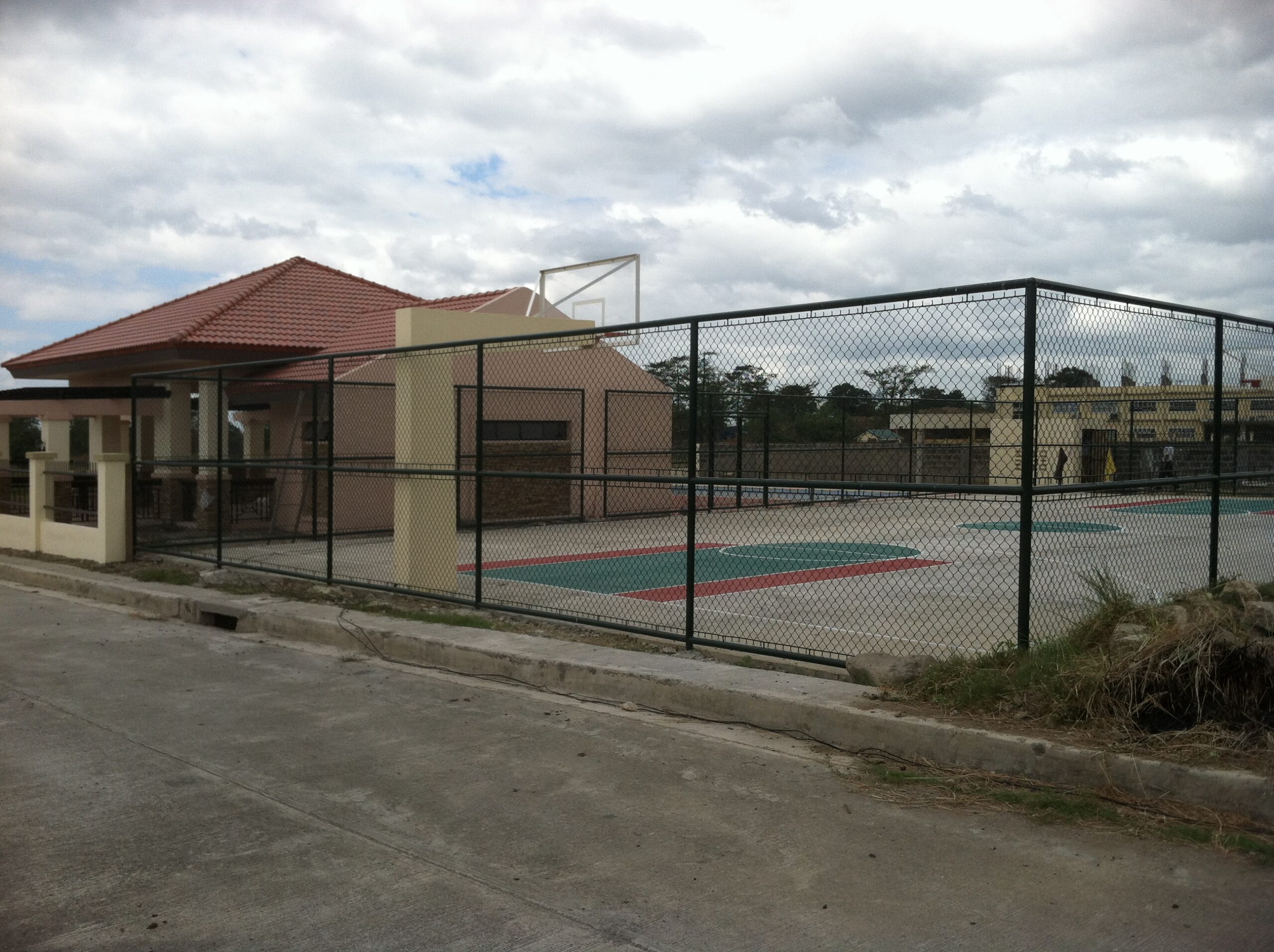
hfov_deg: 52.7
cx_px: 637
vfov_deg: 40.6
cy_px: 476
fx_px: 1286
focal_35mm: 35
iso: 80
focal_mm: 3.85
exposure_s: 1/1250
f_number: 2.8
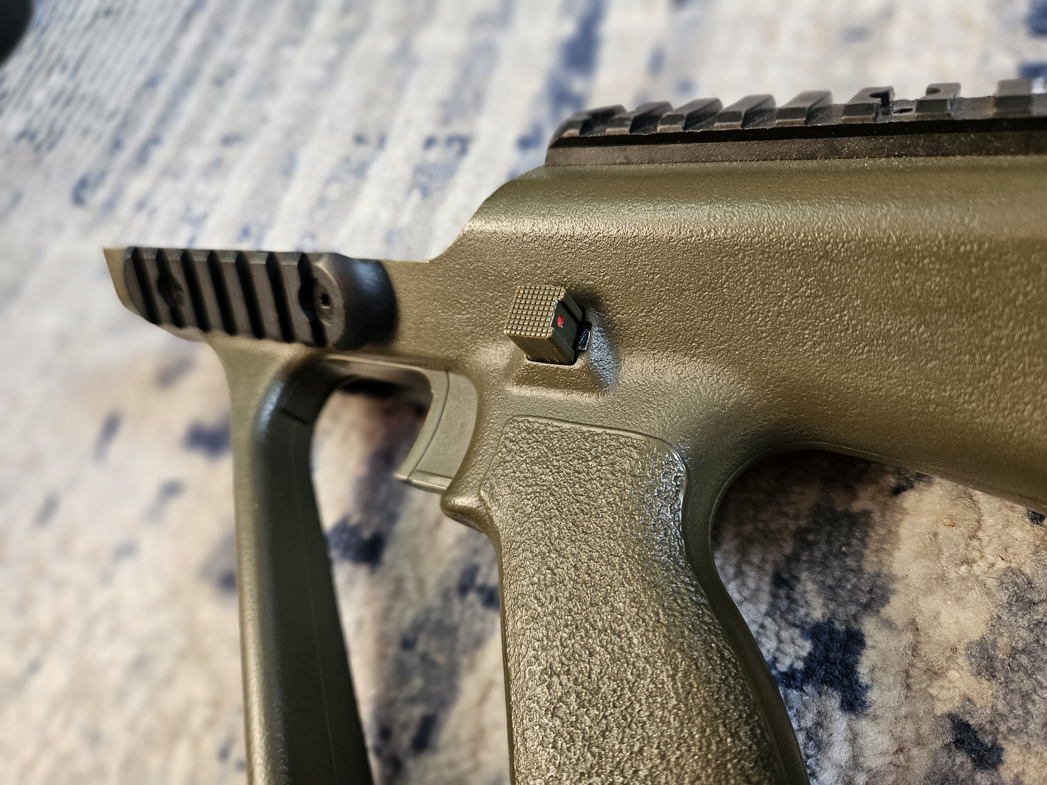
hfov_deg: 73.9
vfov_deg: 58.9
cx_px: 524
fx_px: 696
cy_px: 392
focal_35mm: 23
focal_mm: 5.4
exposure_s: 1/142
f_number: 1.8
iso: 400
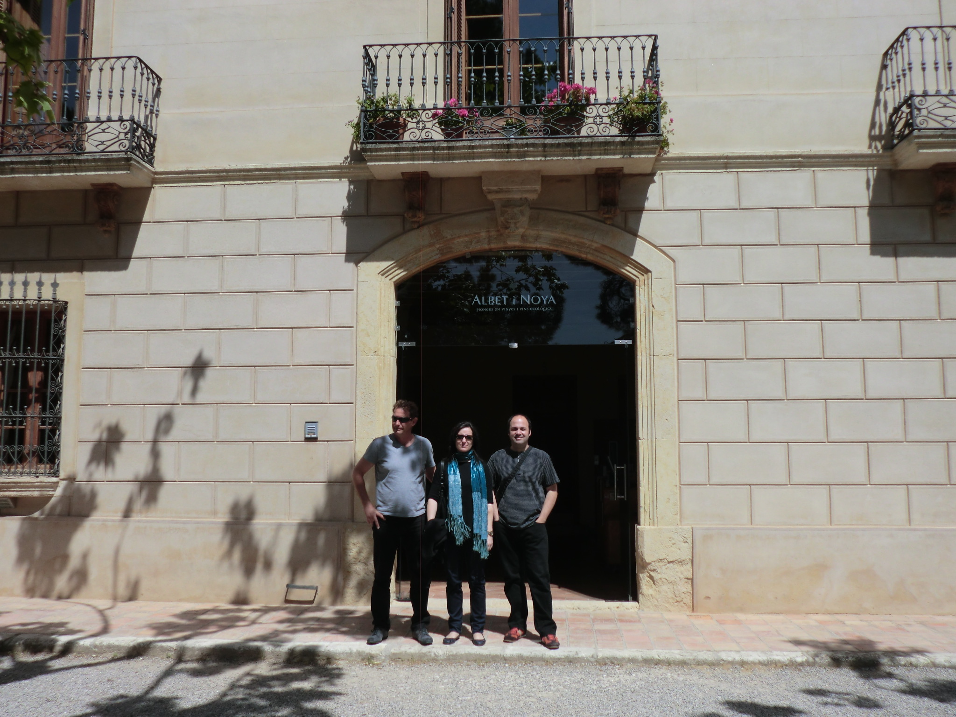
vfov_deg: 44.2
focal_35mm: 32
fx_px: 884
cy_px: 358
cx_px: 478
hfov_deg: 56.8
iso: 50
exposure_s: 1/200
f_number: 8.8
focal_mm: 5.8
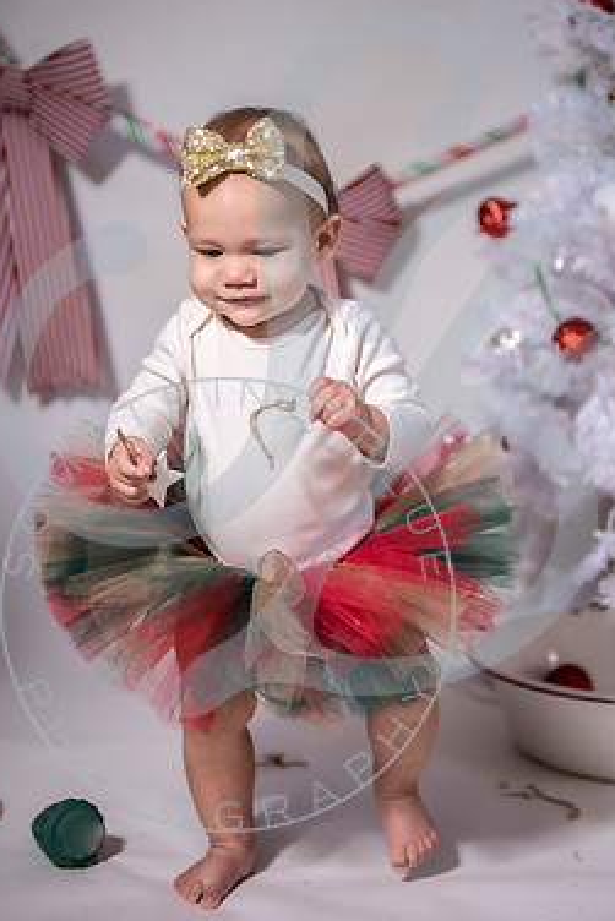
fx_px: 1715
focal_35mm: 67
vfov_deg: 30.1
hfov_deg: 20.3
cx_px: 338
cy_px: 419
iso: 100
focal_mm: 56
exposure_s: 1/125
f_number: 2.8
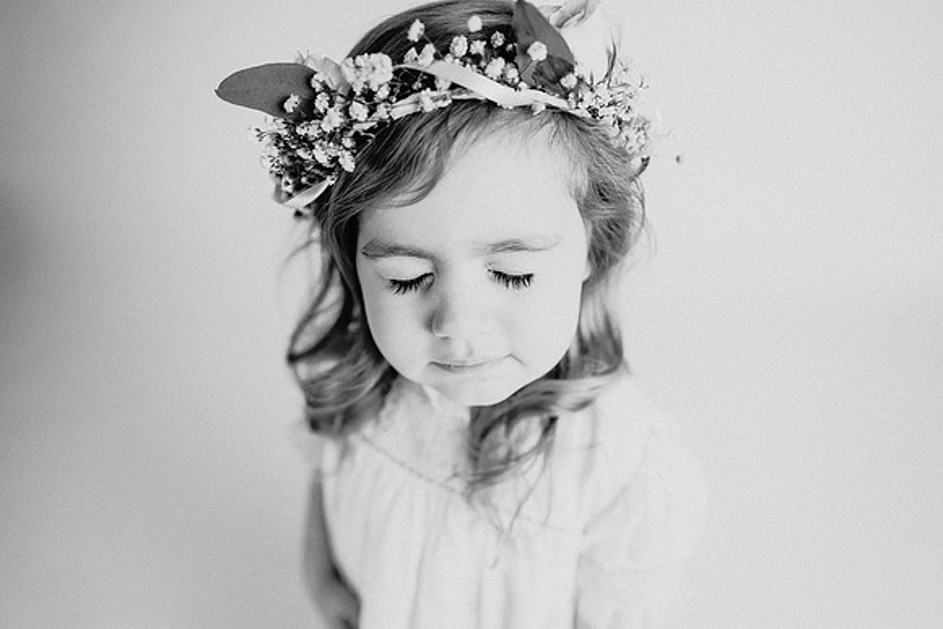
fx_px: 629
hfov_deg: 73.7
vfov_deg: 53.2
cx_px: 472
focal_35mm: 24
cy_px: 314
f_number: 2.5
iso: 100
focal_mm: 24
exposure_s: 1/160
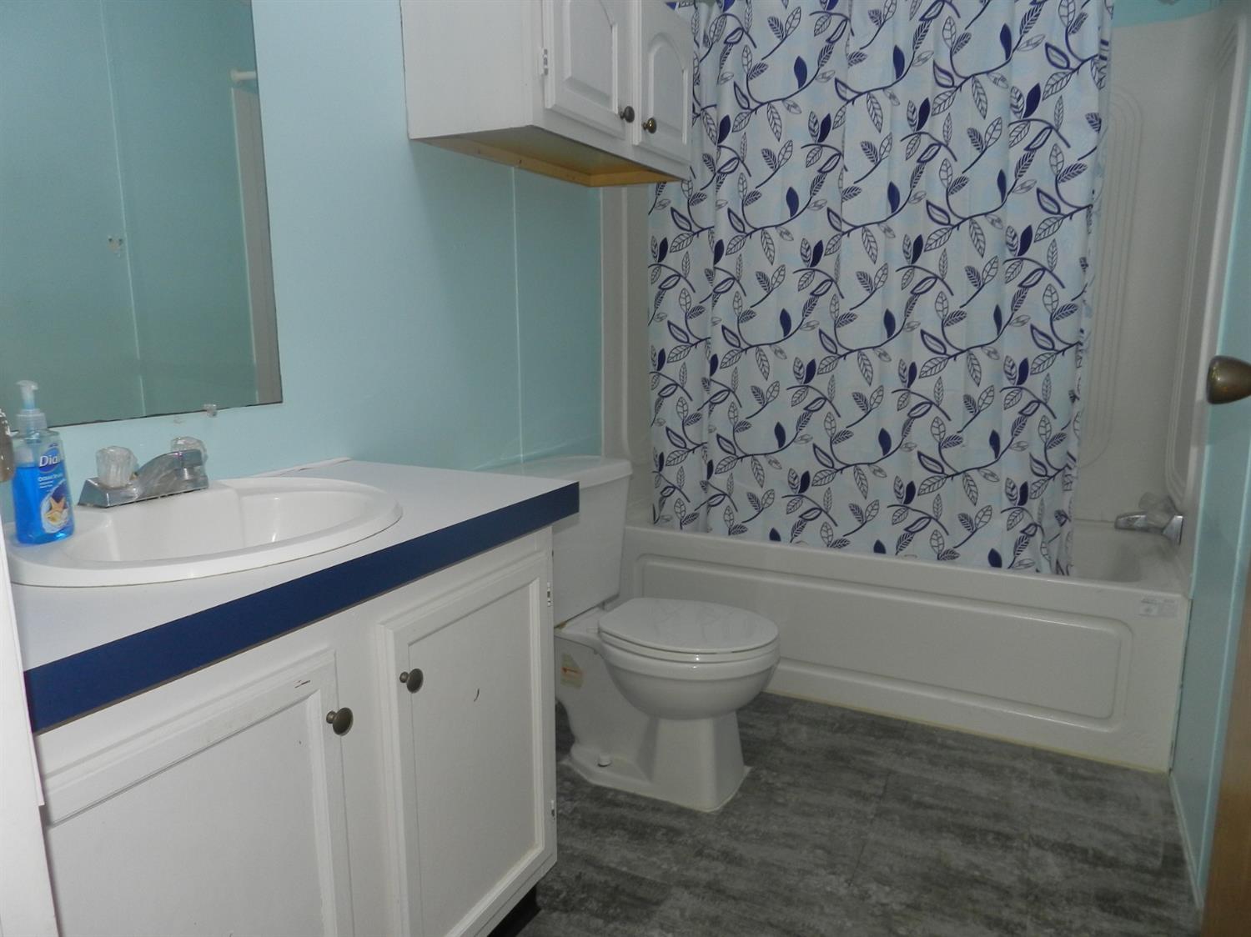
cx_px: 626
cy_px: 468
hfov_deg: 73.9
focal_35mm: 23
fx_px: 831
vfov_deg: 58.9
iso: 200
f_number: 3.4
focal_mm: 4
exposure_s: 1/30
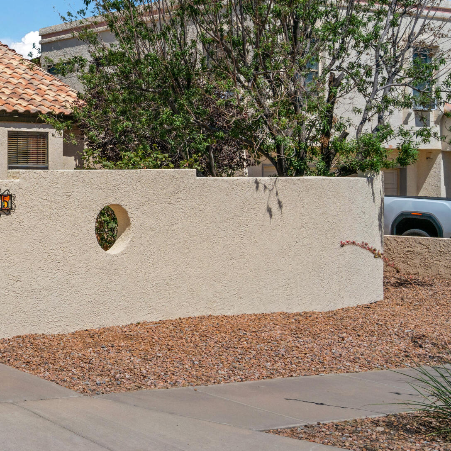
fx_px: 1002
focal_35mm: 68
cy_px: 157
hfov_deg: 22.6
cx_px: -134
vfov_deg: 25.2
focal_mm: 29
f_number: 9
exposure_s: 1/1600
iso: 250
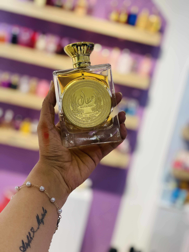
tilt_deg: -10.1
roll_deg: -12.1
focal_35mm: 52
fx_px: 379
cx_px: 94
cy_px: 126
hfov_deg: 28.0
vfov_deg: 36.8
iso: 50
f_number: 2
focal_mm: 6
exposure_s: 1/100
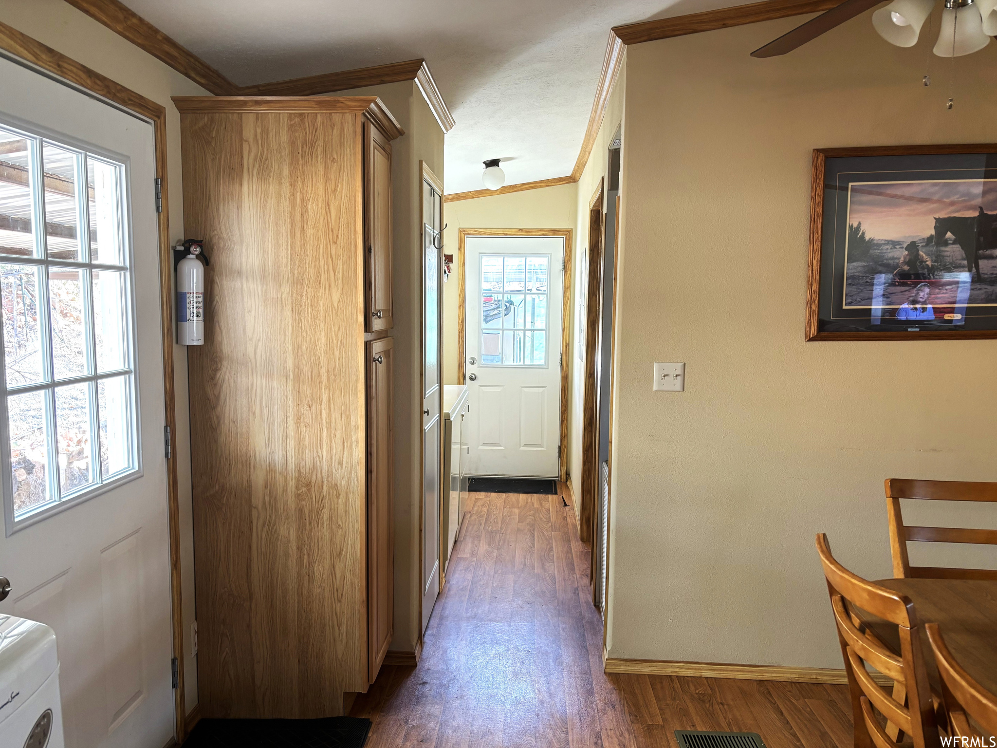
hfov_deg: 67.3
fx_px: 749
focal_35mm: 26
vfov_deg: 53.1
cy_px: 374
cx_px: 498
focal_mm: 5.96
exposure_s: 1/60
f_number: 1.6
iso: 100
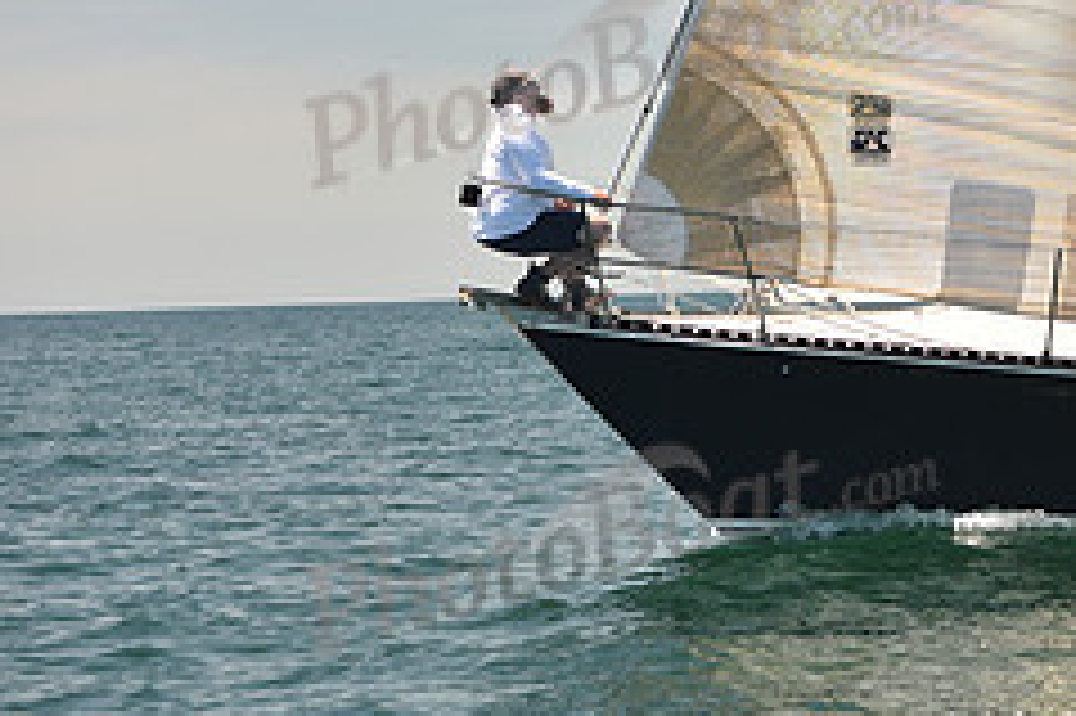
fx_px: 5077
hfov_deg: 11.9
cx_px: 1175
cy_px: 241
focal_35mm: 170
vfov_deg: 8.1
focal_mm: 70
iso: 250
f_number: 4.5
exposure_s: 1/800
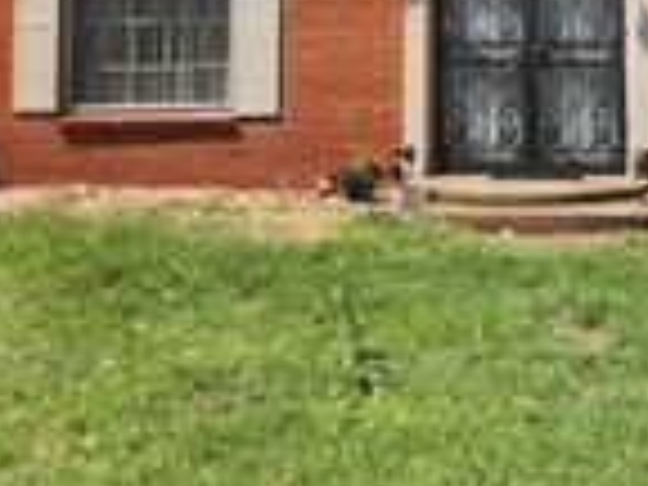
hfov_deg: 24.0
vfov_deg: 17.8
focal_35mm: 80
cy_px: -56
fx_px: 1498
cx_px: 526
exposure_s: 1/551
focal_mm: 6.4
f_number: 1.8
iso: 12
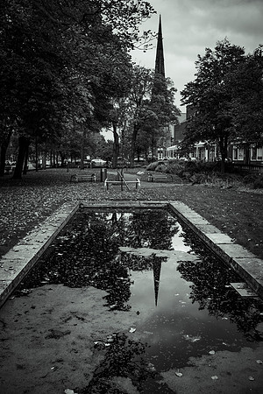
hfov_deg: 37.9
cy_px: 197
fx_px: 384
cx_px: 132
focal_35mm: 35
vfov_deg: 54.4
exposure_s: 1/320
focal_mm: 23
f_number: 2.5
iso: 160
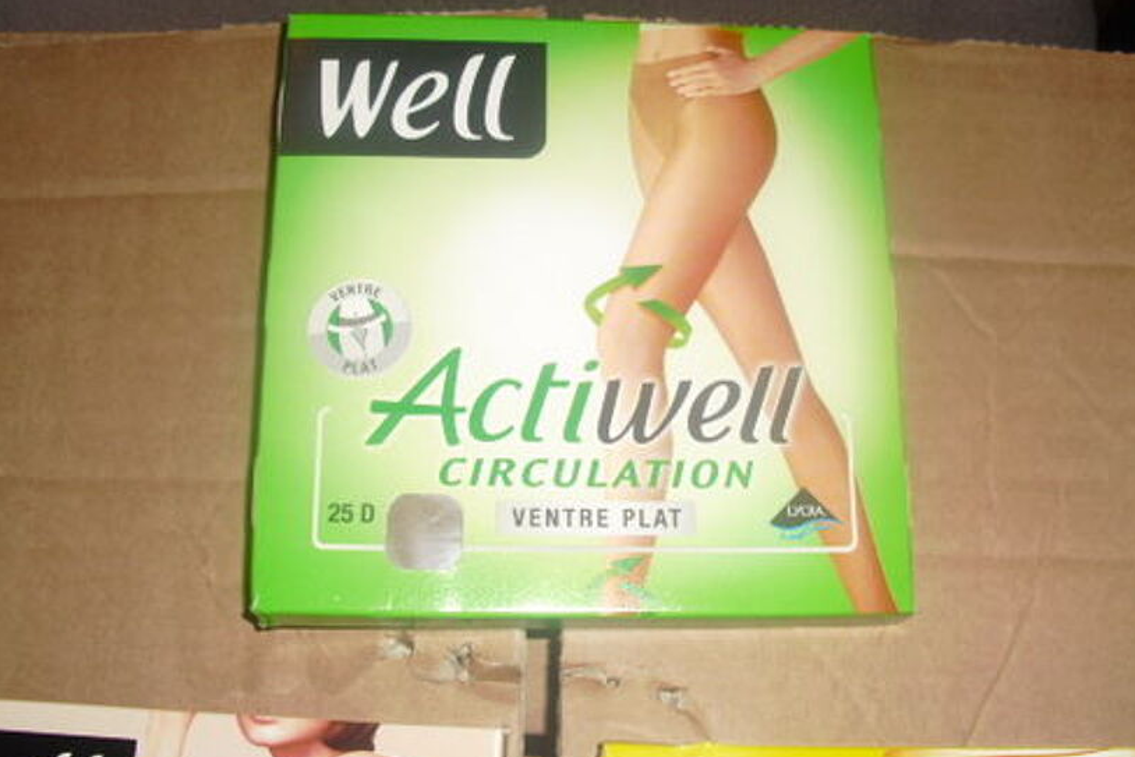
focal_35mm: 46
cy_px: 330
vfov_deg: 29.2
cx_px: 579
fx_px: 1450
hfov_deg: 42.7
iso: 100
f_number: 3.1
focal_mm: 6.3
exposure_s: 1/60
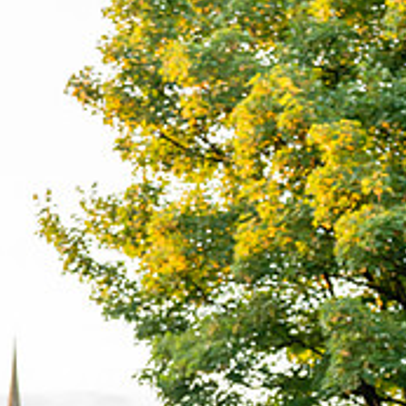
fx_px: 2057
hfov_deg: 11.2
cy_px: 502
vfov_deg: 11.0
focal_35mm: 155
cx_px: 96
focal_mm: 70
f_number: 2.8
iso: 2000
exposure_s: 1/1000
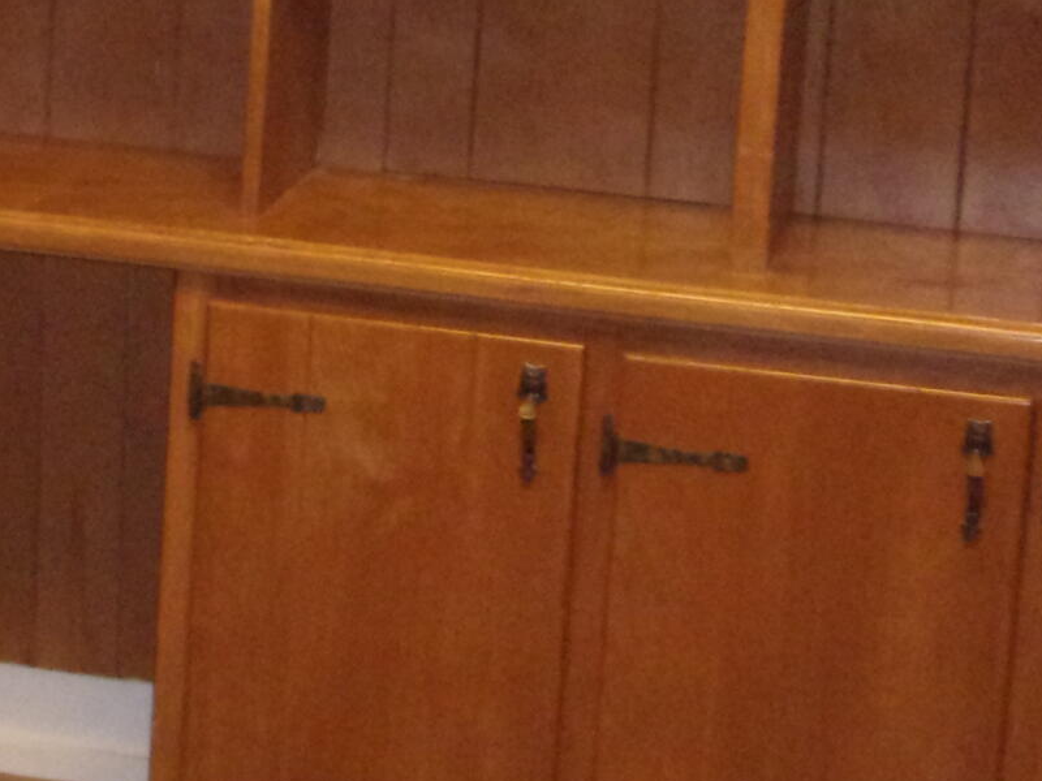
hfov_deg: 18.7
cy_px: 25
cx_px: 348
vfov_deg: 13.9
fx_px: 3161
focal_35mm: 105
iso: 560
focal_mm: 5.1
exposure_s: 1/34
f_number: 3.9
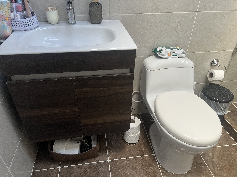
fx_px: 178
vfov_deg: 53.1
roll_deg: -2.0
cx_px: 118
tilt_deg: -35.4
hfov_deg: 67.3
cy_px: 88
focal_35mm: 26
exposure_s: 1/93
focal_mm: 5.7
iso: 125
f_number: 1.5
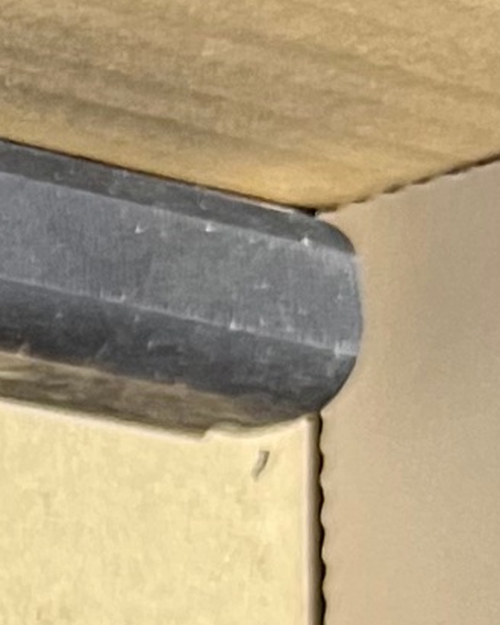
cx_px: -1114
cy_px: 1326
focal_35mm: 201
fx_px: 3715
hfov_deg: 6.8
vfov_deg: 8.9
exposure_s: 1/50
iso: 320
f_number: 1.5
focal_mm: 5.7
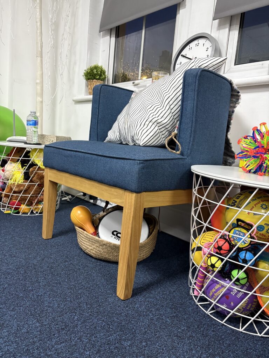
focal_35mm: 26
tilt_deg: -6.7
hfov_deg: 53.1
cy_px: 179
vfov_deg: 67.3
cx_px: 134
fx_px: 269
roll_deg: -5.1
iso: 320
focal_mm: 5.96
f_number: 1.6
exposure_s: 1/50
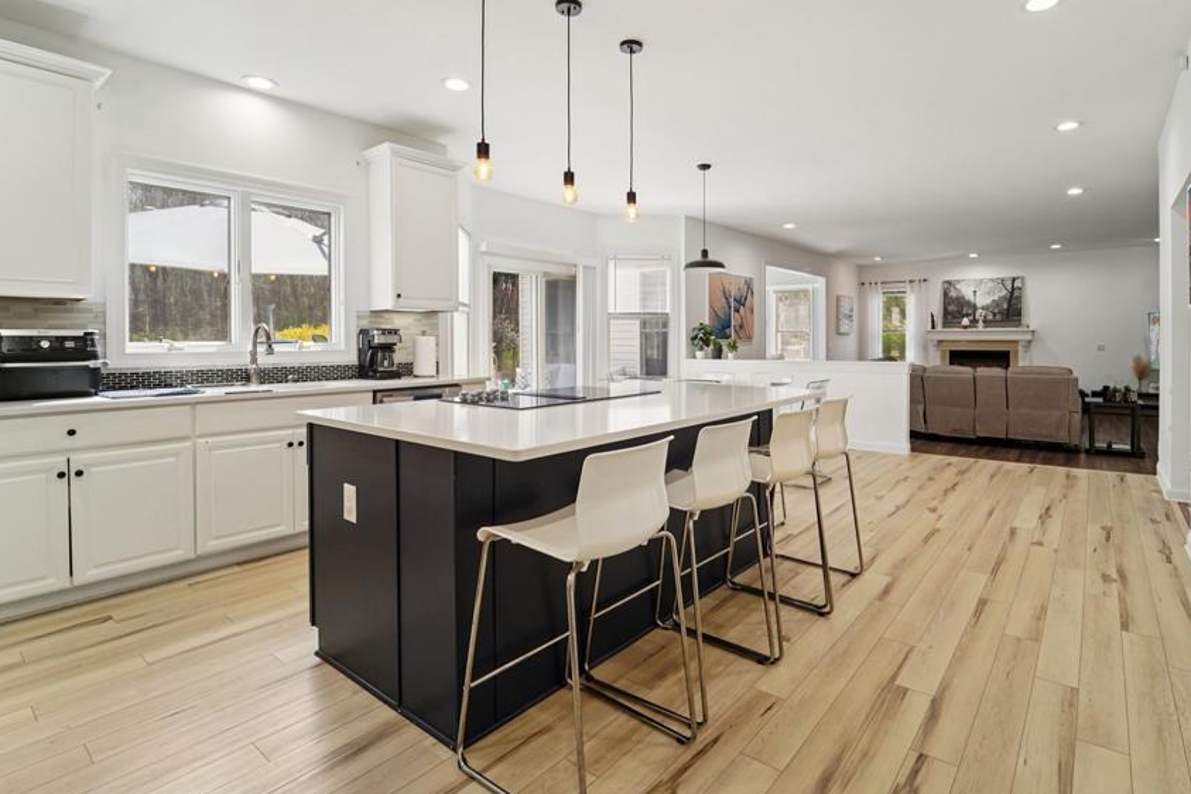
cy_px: 335
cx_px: 653
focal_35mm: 17
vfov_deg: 70.0
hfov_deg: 93.0
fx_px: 562
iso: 400
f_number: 8
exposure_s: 1/80
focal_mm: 14
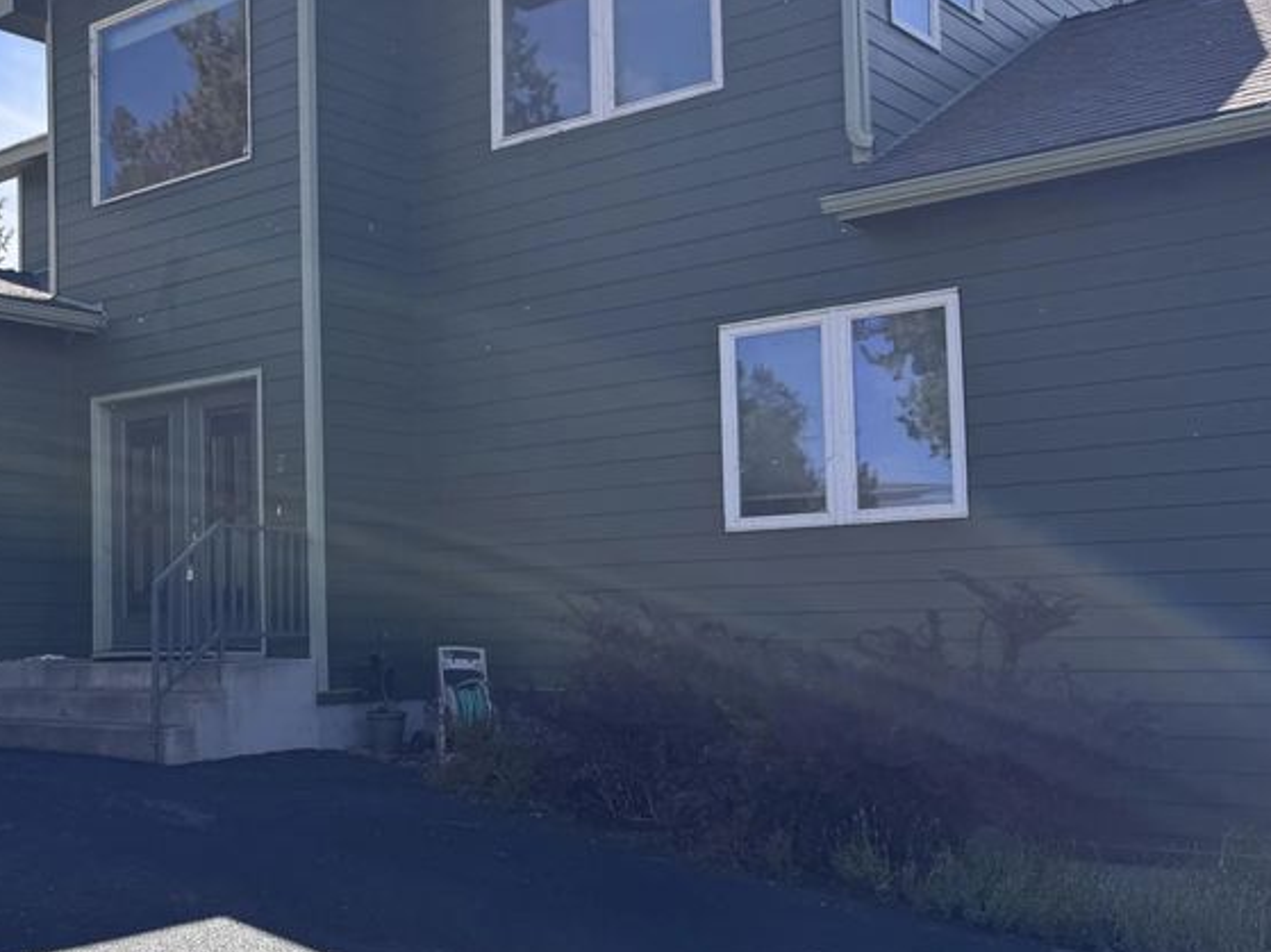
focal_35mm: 44
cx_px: 202
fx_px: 1615
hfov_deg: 40.6
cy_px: 527
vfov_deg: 32.8
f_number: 1.78
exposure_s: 1/2041
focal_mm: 6.76
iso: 80
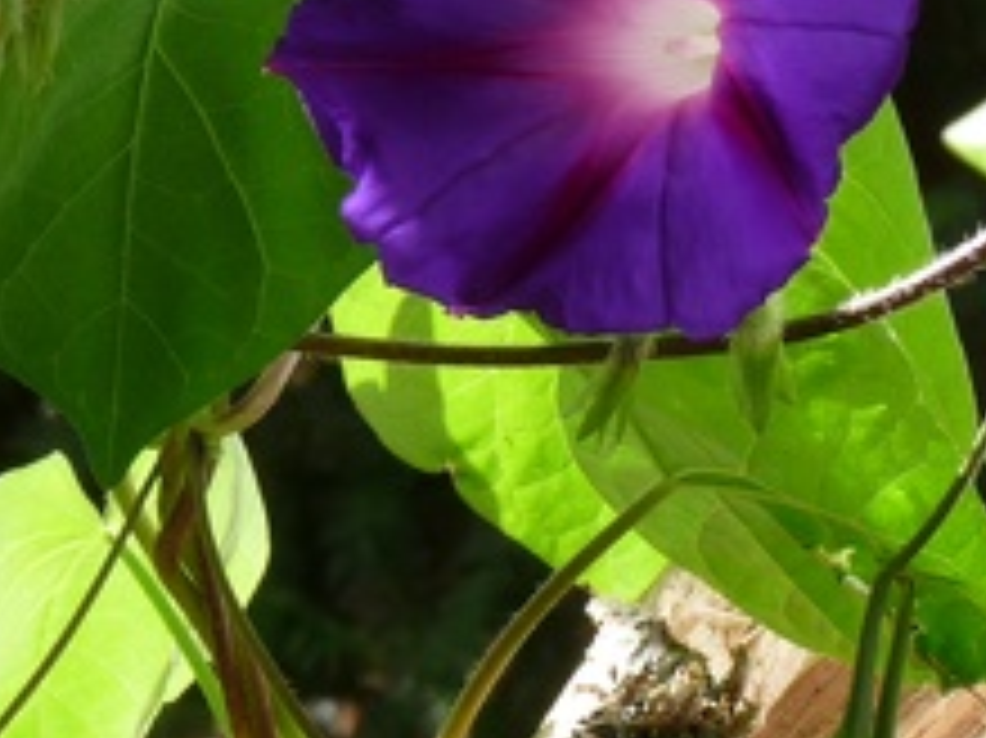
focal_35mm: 242
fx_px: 6889
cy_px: 32
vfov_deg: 6.1
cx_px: -99
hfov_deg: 8.1
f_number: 4
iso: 100
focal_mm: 11.9
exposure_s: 1/160
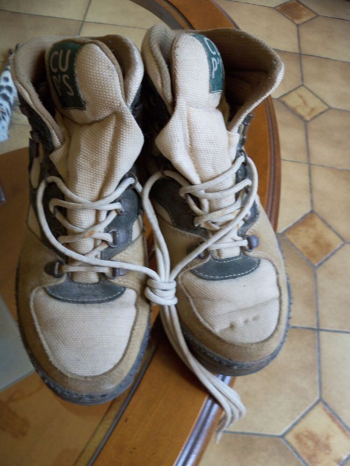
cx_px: 175
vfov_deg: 52.6
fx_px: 472
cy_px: 233
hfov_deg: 40.7
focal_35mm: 35
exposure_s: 1/40
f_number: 3.5
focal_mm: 6.2
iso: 200
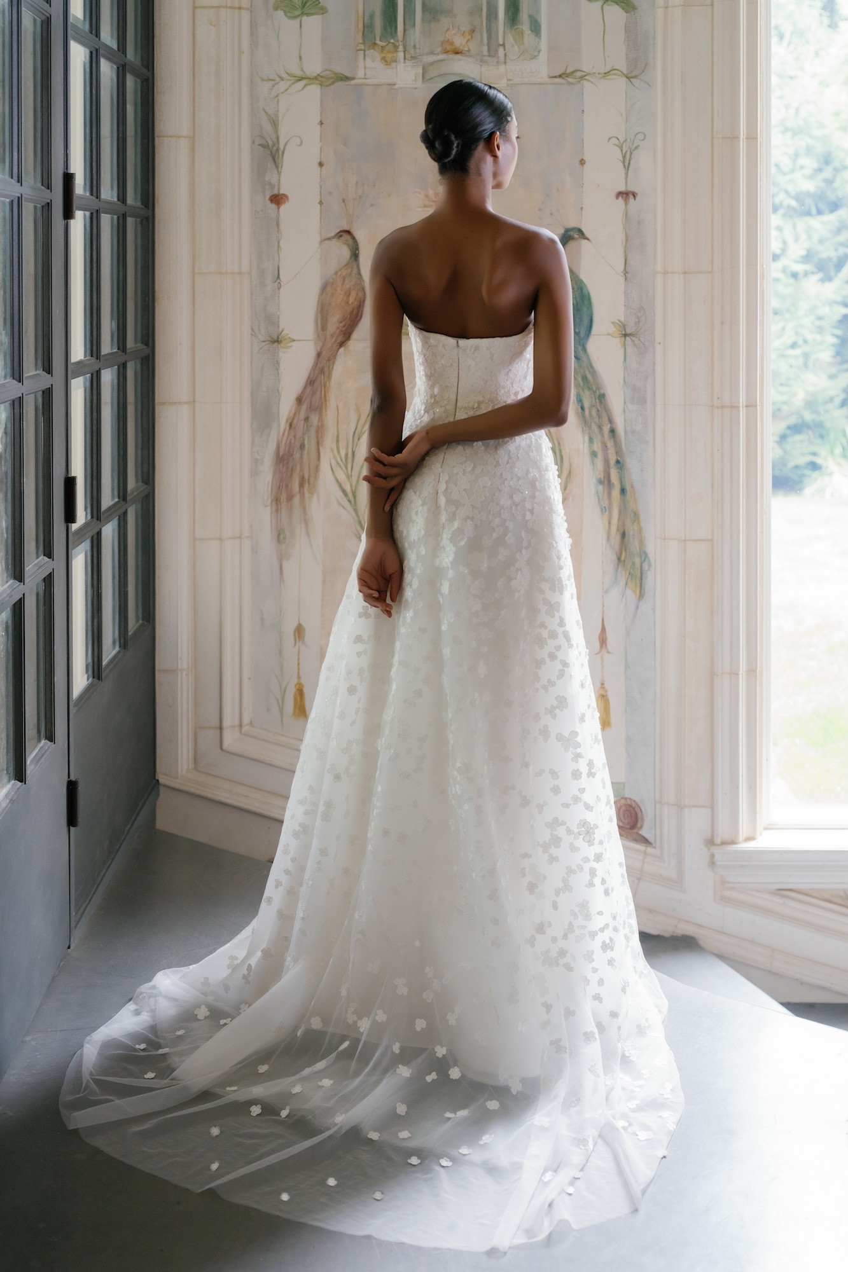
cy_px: 636
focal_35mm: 40
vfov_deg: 48.5
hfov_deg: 33.4
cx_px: 424
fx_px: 1413
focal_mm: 40
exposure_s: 1/60
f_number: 2.8
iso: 1600
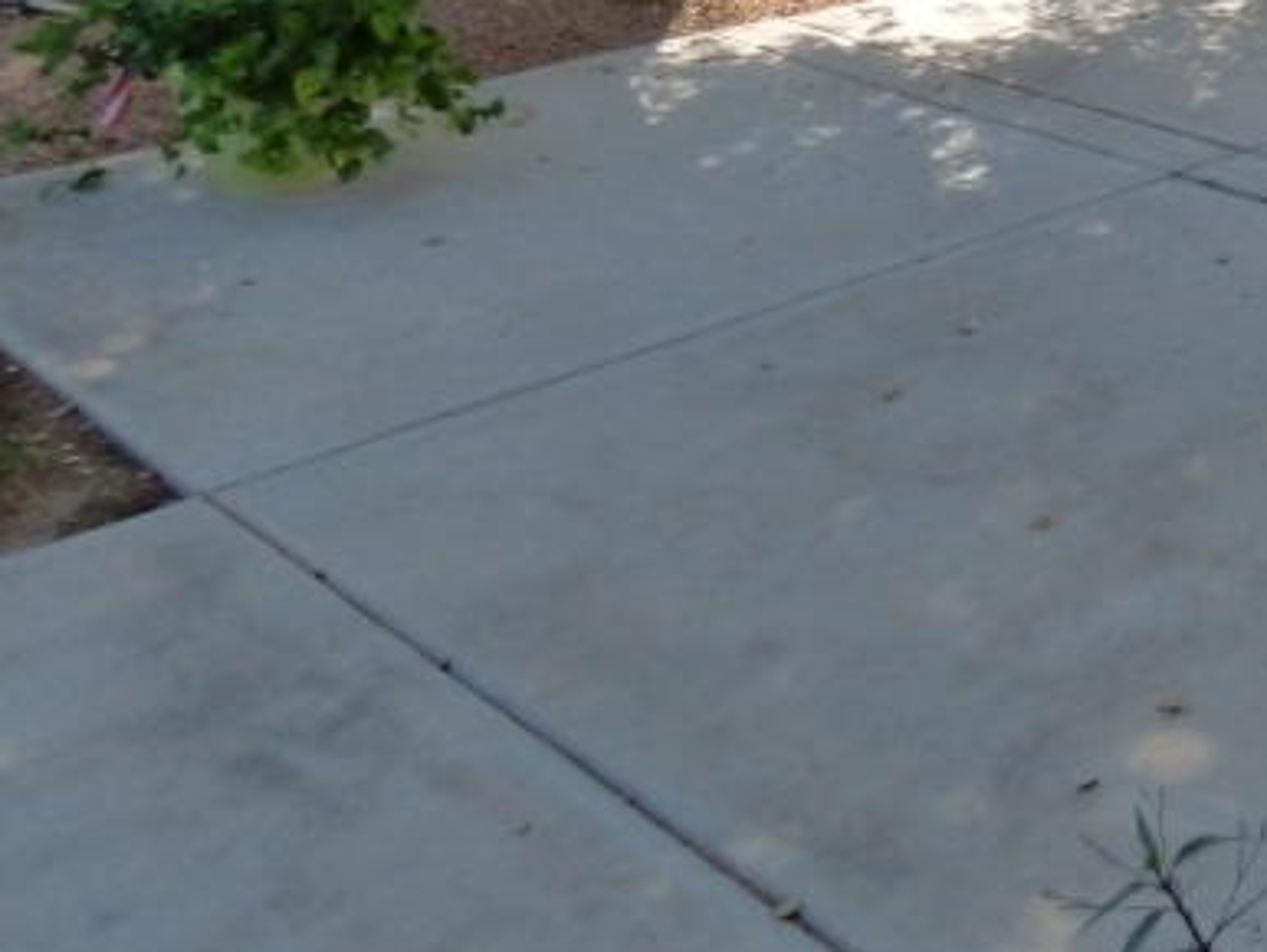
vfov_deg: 25.1
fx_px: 1941
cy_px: -161
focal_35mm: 53
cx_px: 1602
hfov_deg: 29.7
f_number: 2.8
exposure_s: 1/1300
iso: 400
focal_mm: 3.58
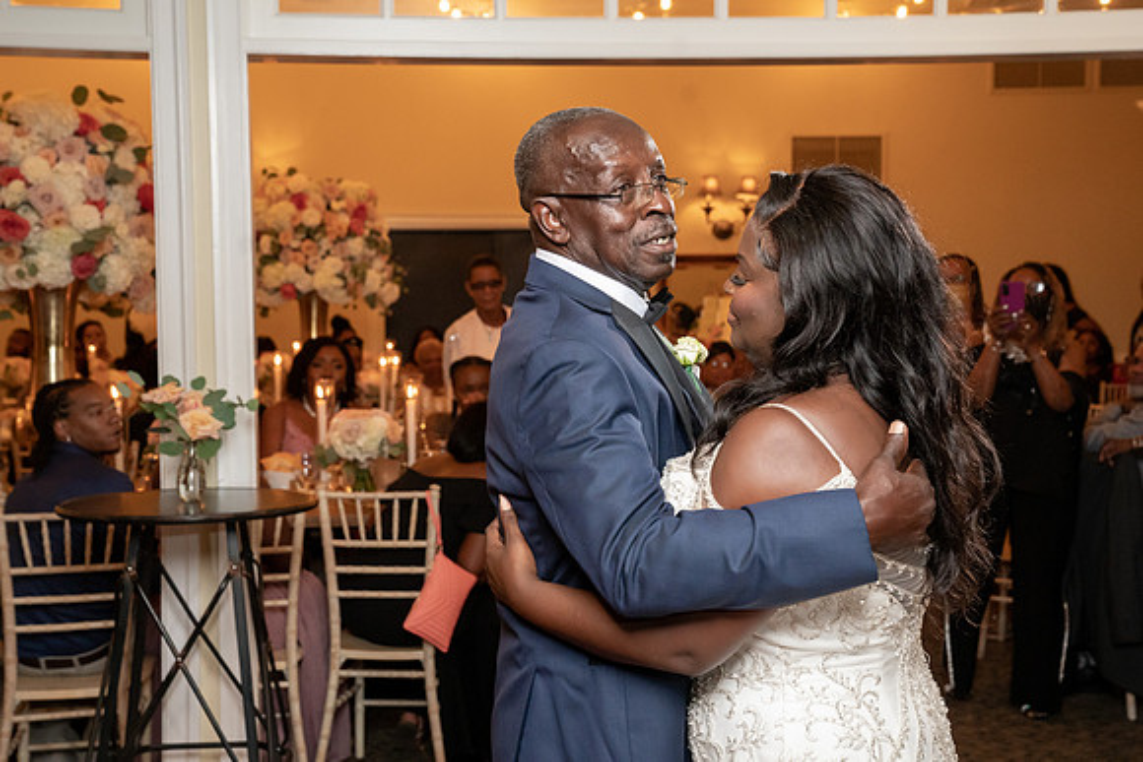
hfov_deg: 36.7
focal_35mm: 54
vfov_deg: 25.0
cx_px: 547
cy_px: 364
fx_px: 1723
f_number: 5.6
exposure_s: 1/200
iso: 4000
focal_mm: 52
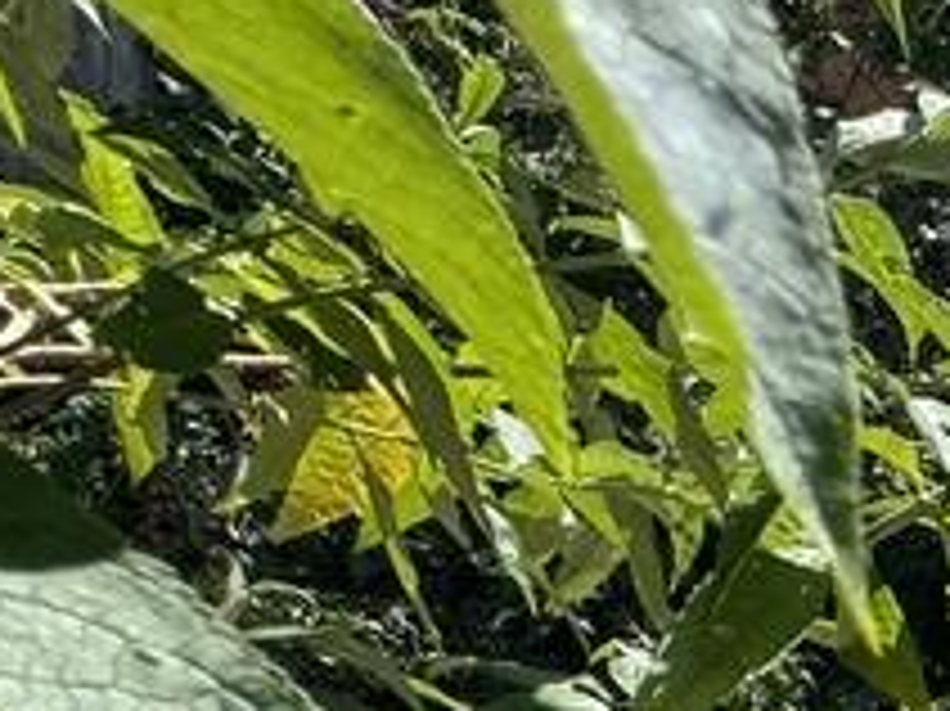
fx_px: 1865
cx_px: 1774
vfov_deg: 18.6
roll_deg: +0.8
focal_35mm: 68
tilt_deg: +1.9
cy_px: 1125
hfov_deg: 19.7
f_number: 2.2
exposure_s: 1/693
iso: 40
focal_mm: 2.22
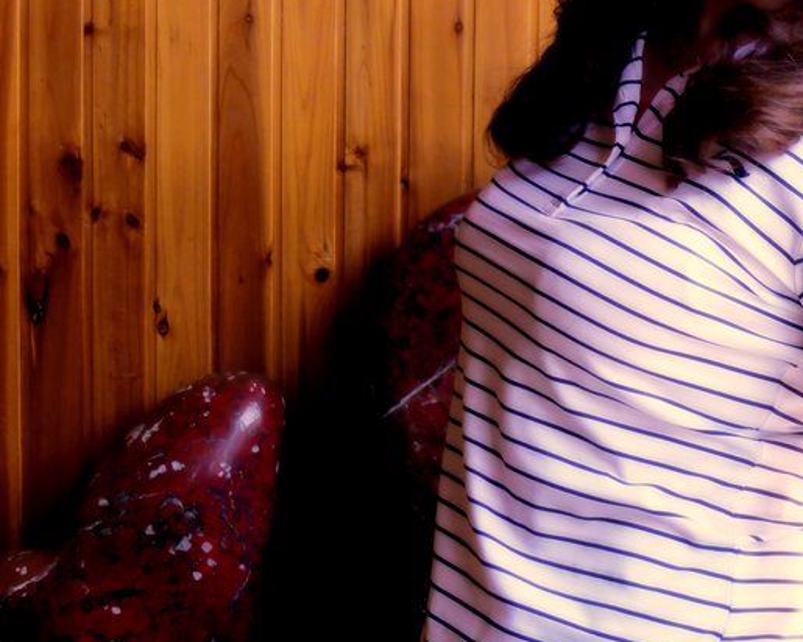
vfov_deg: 21.1
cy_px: -12
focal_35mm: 70
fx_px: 1664
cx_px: 611
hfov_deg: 26.7
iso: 80
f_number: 2.5
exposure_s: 1/125
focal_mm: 6.8
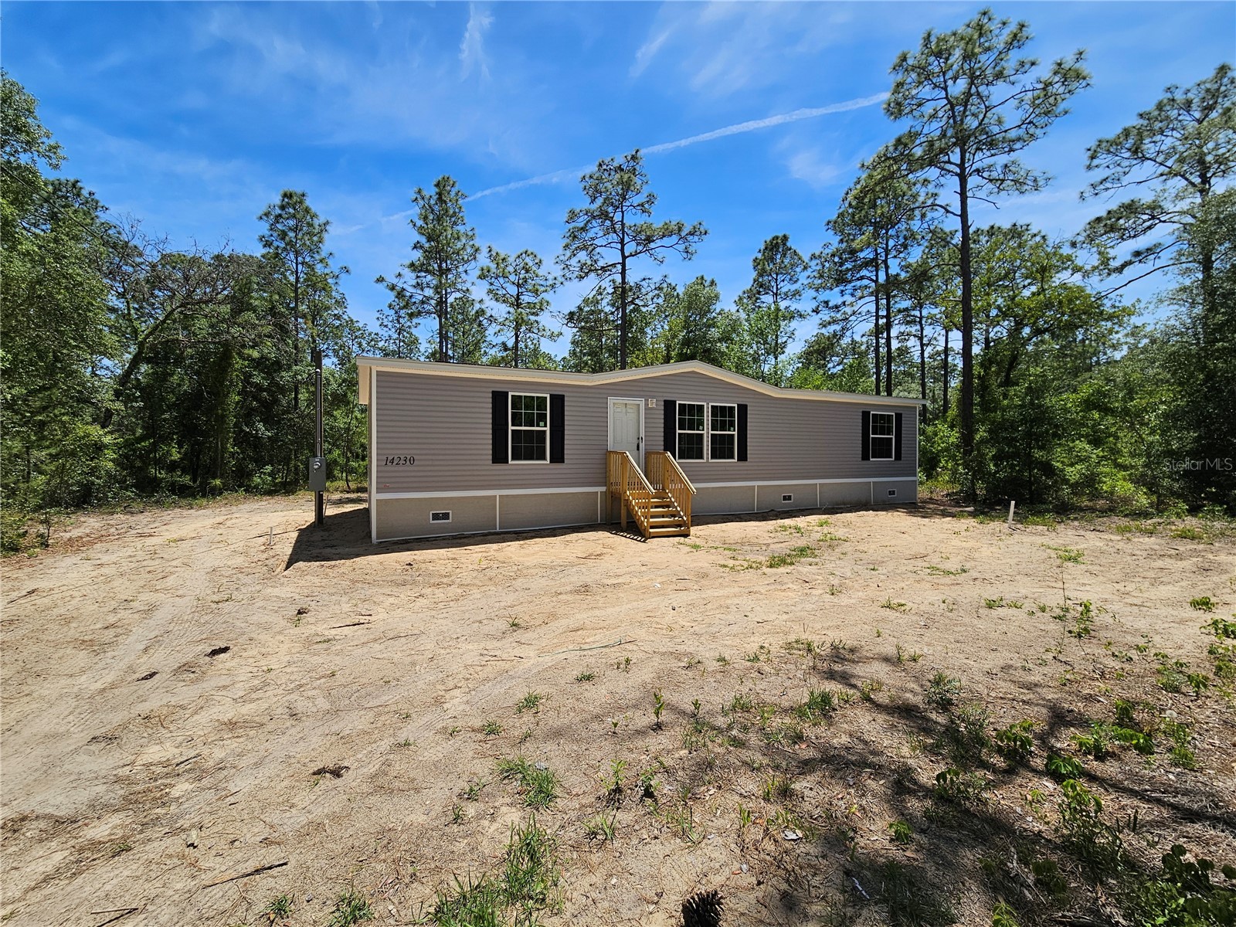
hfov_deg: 106.2
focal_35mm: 13
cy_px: 464
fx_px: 464
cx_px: 618
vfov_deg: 89.9
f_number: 2.2
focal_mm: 2.2
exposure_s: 1/2859
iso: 50
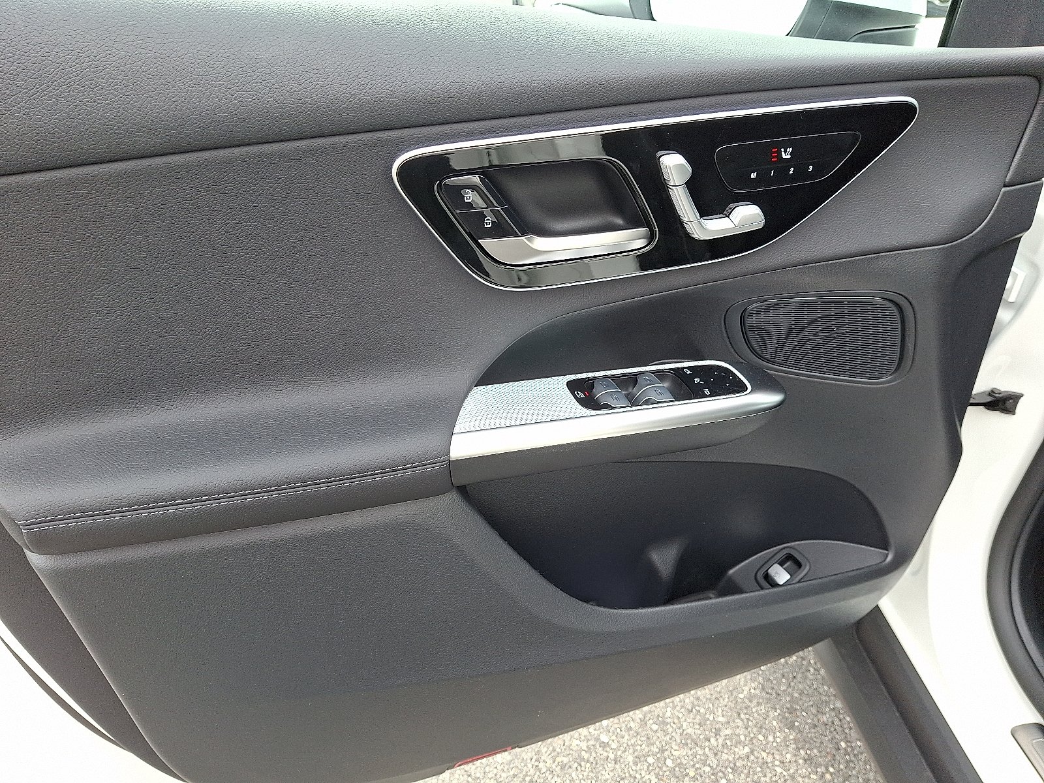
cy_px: 392
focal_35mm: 25
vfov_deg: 54.9
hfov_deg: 69.4
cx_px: 522
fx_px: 754
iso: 25
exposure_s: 1/125
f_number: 1.8
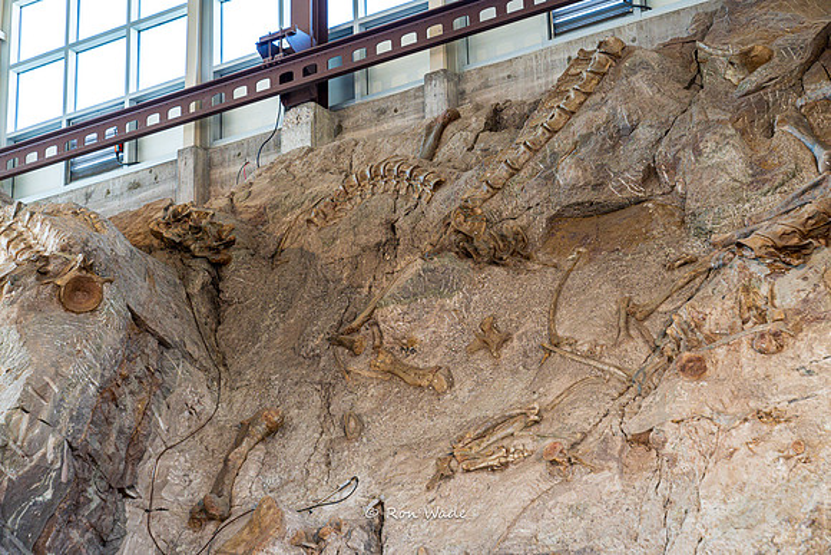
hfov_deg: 28.8
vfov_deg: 19.5
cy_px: 278
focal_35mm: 70
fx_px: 1616
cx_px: 416
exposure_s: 1/160
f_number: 4
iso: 1600
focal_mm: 70
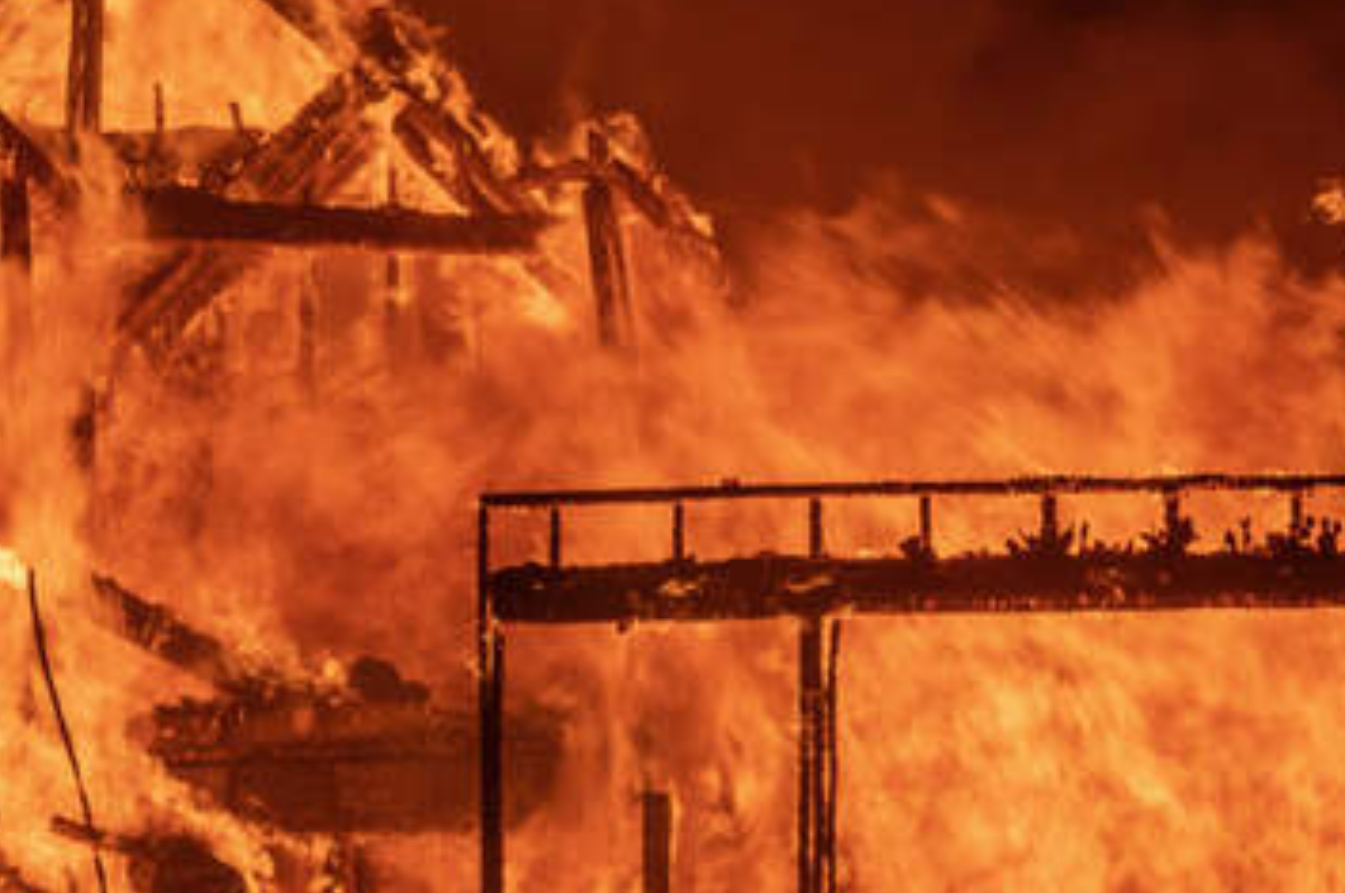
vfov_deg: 6.3
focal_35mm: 217
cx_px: 456
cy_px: 676
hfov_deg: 9.5
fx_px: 8096
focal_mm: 64
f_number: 10
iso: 50
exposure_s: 1/100
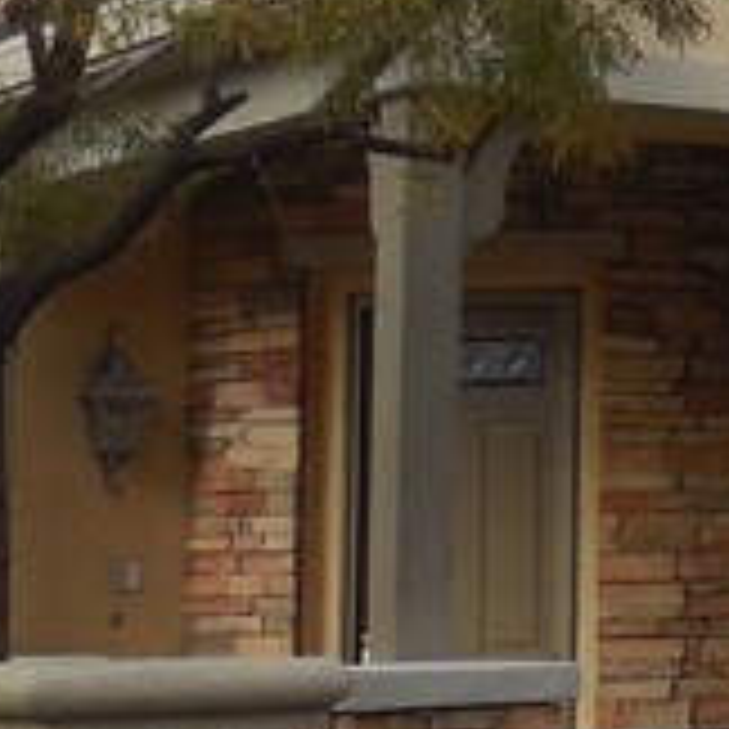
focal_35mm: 140
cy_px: 256
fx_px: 3336
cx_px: 1620
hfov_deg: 10.9
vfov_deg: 12.5
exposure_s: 1/640
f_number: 3.1
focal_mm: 4.5
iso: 125
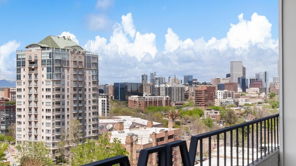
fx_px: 424
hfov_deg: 38.3
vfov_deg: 22.2
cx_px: 112
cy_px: 81
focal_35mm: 54
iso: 200
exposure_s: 1/125
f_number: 8
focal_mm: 35
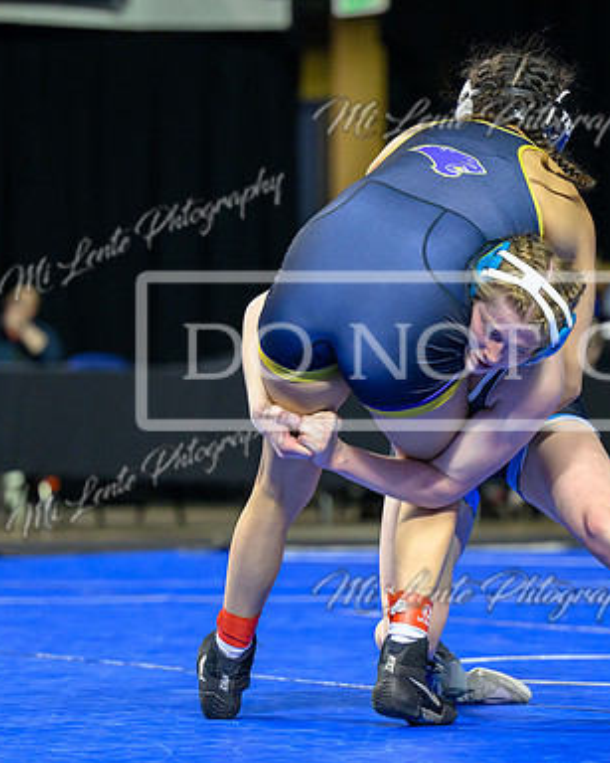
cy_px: 457
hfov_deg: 7.6
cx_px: 429
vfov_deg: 9.5
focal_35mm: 203
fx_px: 4583
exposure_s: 1/800
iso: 3200
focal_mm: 115
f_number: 2.8
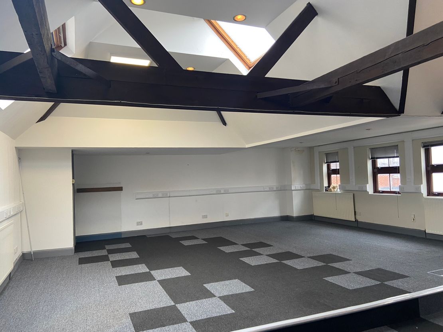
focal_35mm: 26
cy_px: 166
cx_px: 222
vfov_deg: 53.1
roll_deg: +1.6
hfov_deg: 67.3
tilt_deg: +1.3
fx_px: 333
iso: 100
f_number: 1.8
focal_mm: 4.25
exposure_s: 1/50
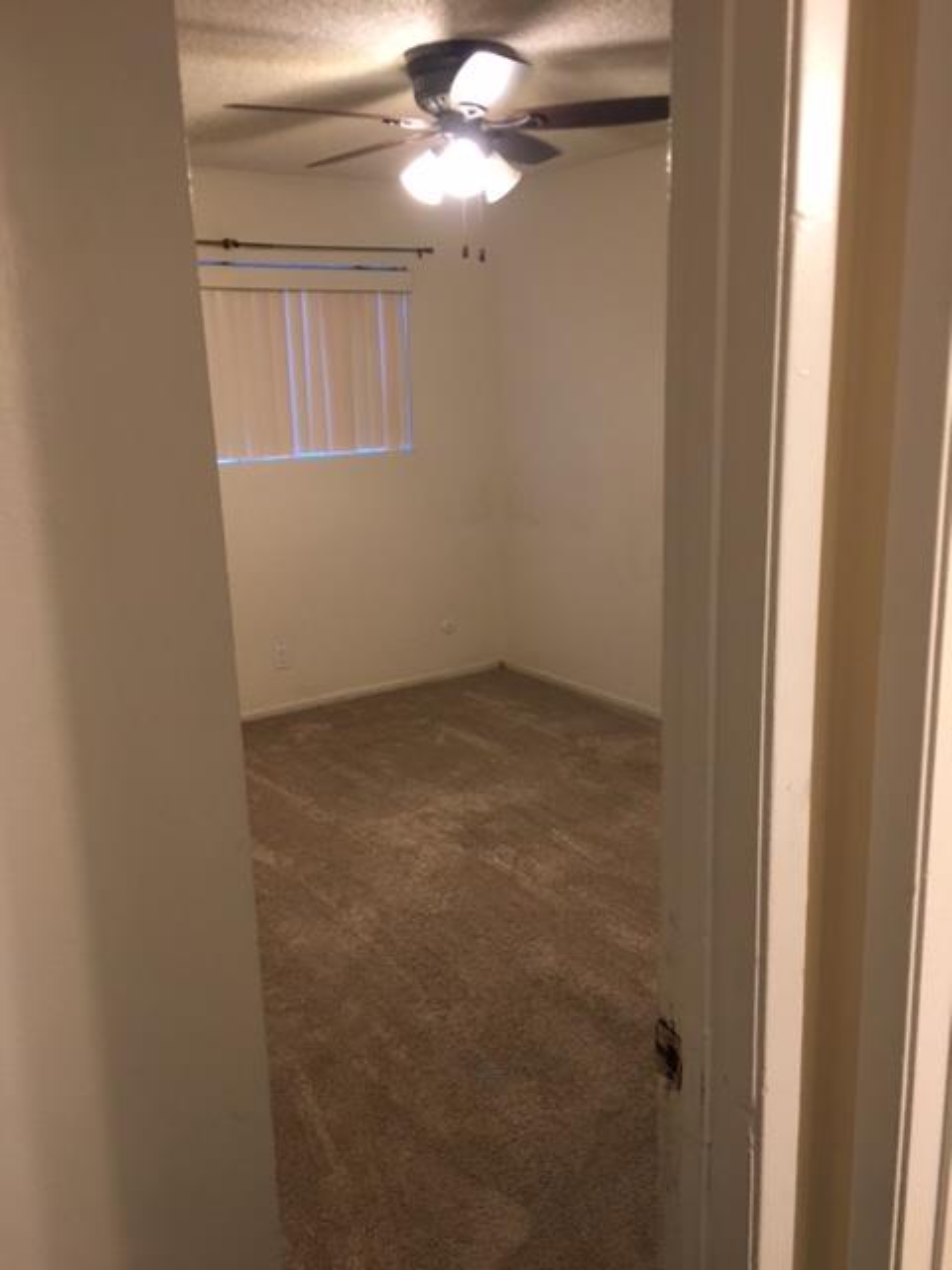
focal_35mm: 29
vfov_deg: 61.7
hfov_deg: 48.2
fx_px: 1063
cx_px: 476
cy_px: 635
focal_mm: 4.15
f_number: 2.2
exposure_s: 1/15
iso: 64
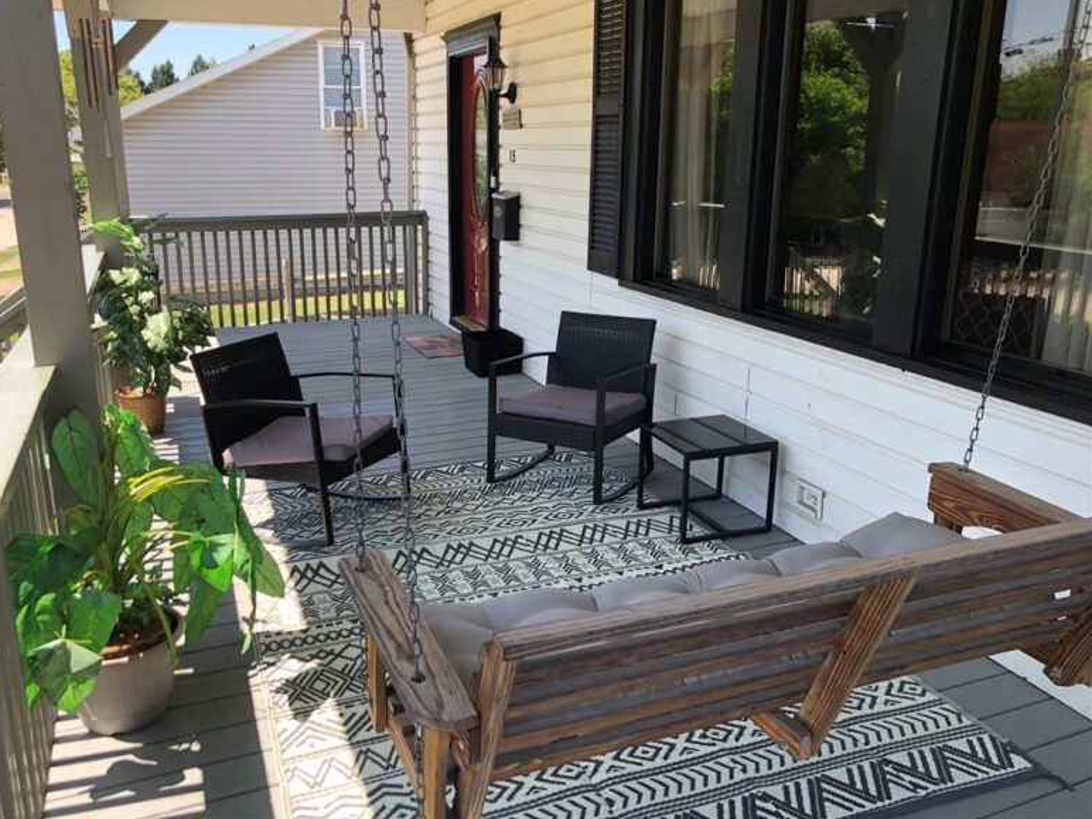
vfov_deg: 48.2
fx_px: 915
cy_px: 397
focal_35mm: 29
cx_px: 528
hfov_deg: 61.6
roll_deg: +0.1
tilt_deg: -15.4
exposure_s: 1/311
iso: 20
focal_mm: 3.99
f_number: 1.8
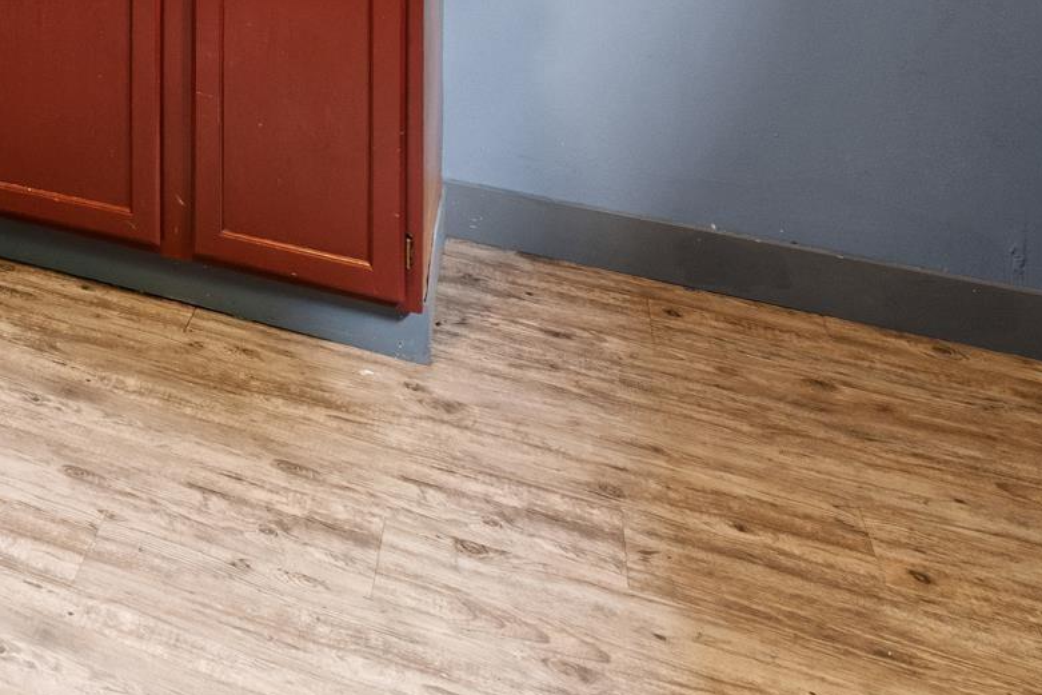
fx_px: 1389
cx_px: -286
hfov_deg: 32.1
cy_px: -406
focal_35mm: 48
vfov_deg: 22.1
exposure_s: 1/1.25
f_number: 7.1
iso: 400
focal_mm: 10
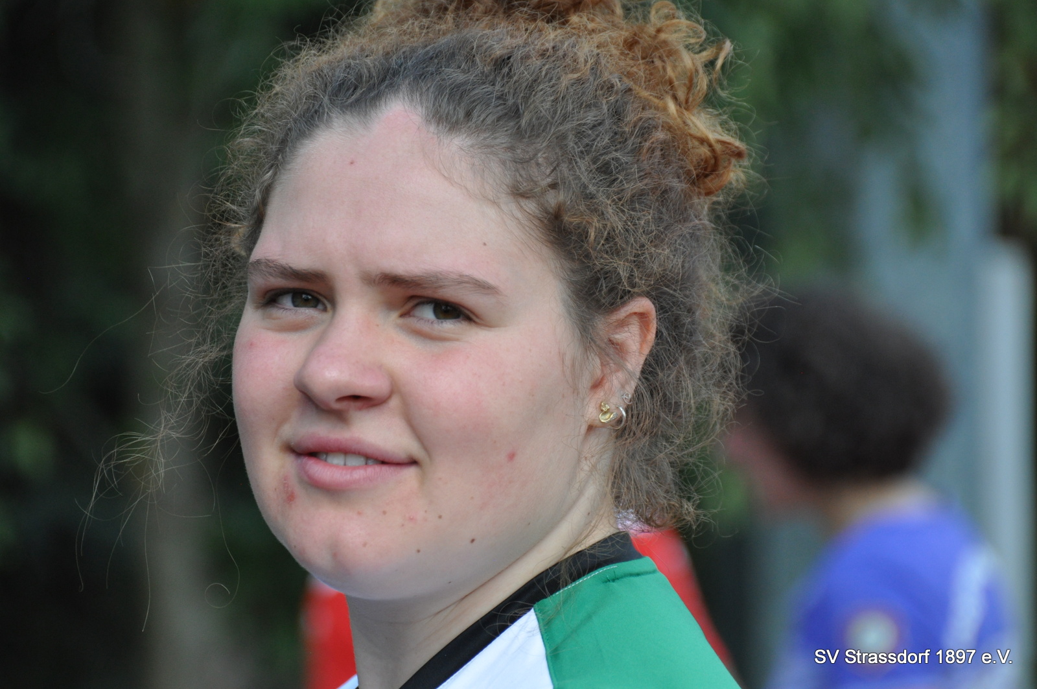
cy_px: 344
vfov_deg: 5.4
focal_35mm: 255
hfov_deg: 8.1
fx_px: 7337
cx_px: 518
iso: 800
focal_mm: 170
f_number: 5.6
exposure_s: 1/1000
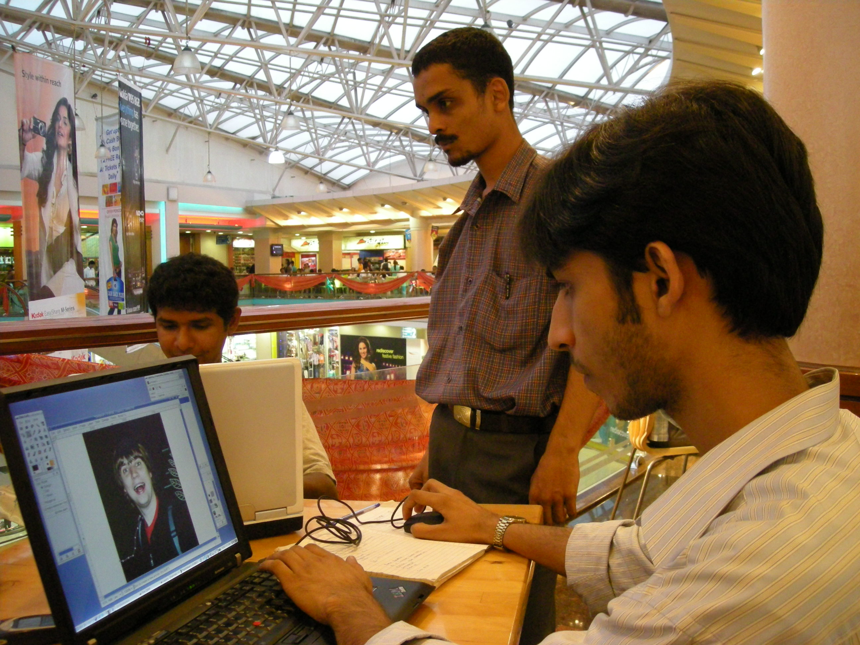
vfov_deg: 40.7
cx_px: 430
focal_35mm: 35
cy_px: 322
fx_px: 870
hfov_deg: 52.6
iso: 400
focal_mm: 5.7
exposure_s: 1/18.7
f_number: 2.8
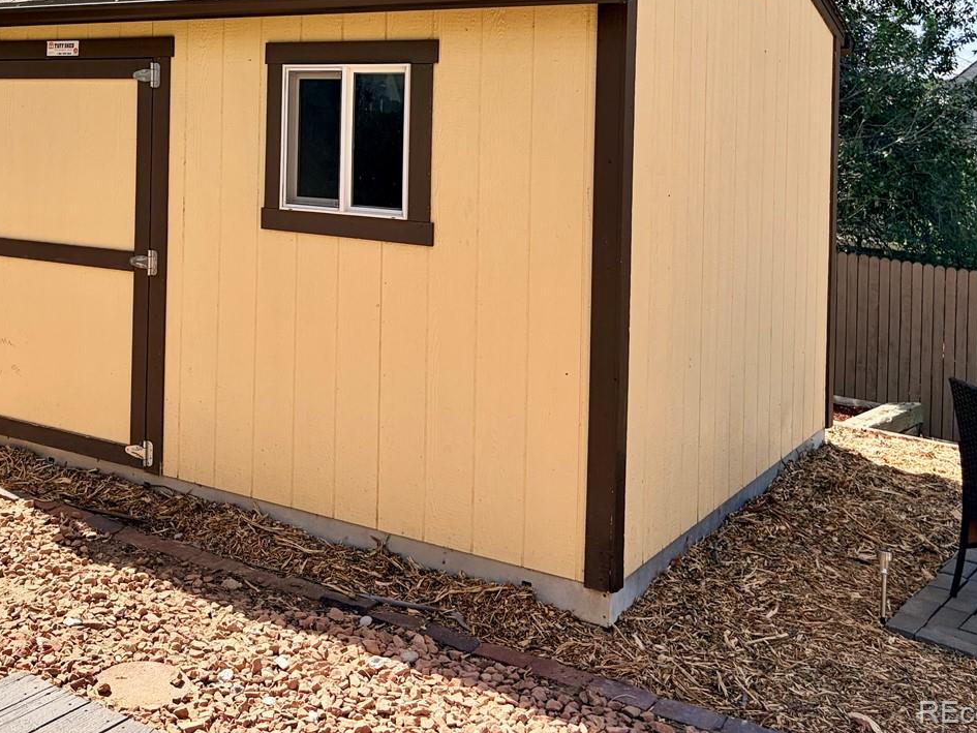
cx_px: 259
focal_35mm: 44
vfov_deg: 31.7
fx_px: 1242
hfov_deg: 41.8
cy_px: 114
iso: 64
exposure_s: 1/2451
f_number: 1.6
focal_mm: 5.96
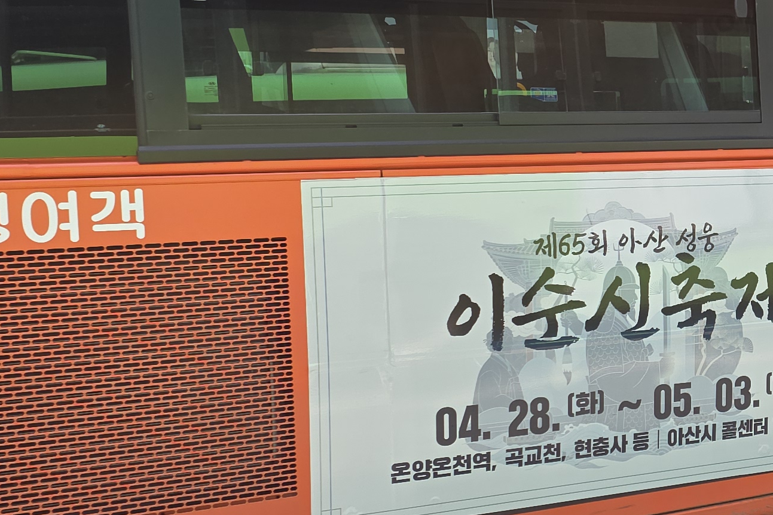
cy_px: 244
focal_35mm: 74
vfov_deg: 18.4
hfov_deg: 24.4
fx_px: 1589
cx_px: 968
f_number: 1.7
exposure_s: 1/169
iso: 12
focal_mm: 6.3
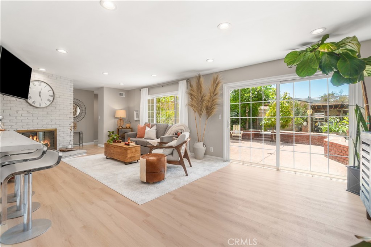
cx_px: 186
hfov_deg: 100.4
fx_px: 155
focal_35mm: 15
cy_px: 124
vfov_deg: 77.3
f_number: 7.1
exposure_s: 1/10
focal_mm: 10
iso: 100
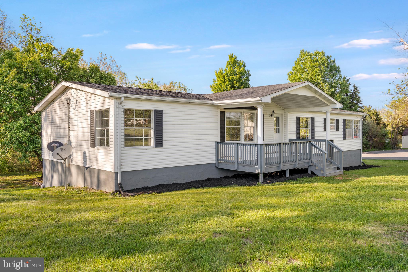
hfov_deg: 67.4
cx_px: 204
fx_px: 306
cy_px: 136
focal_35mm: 27
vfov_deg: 47.9
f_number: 8
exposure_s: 1/320
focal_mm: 27
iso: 640
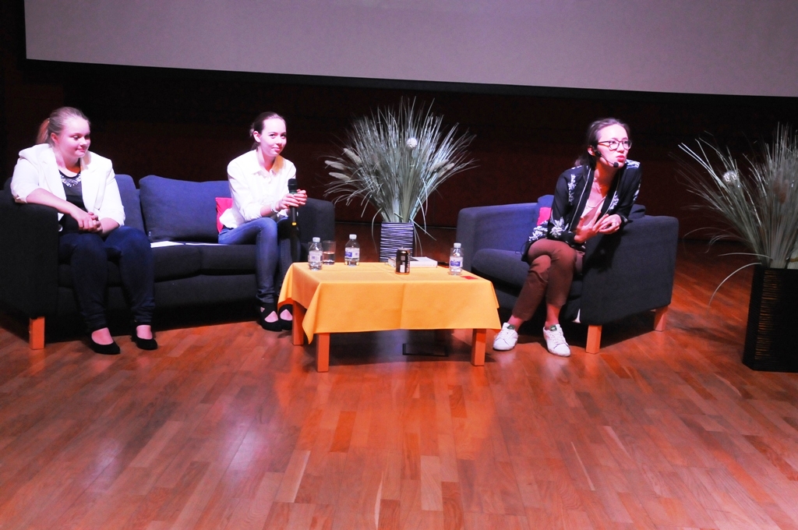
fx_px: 930
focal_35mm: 42
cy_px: 265
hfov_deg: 46.5
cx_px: 399
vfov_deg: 31.8
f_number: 10
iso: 3200
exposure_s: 1/60
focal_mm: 28
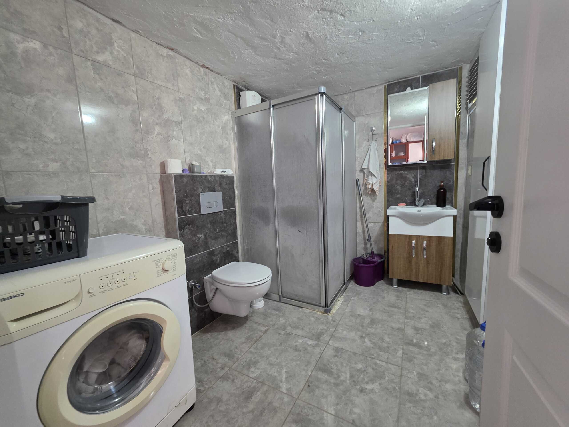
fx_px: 214
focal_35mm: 13
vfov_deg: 89.9
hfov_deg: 106.2
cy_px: 214
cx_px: 284
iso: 320
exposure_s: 1/50
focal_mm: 2.2
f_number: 1.9
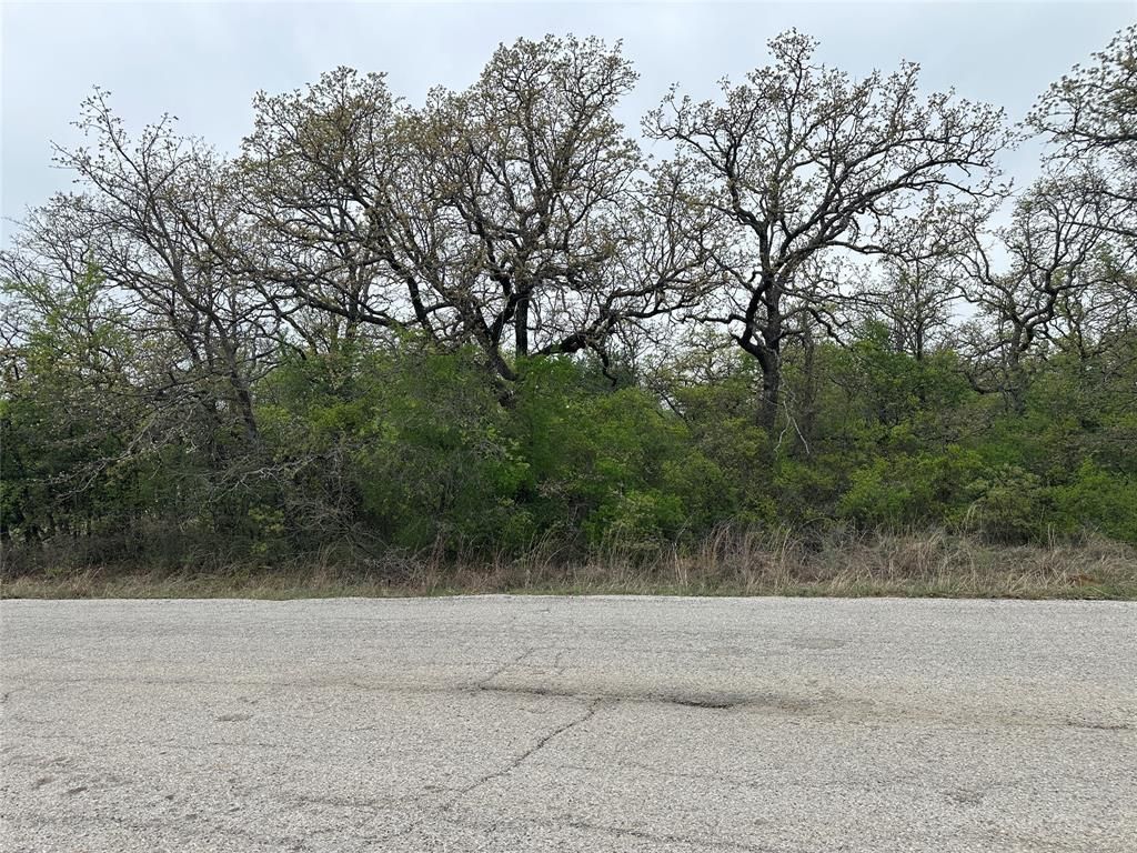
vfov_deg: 56.8
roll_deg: +1.8
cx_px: 568
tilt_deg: +2.9
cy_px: 426
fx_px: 788
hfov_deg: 71.6
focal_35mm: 24
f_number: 1.78
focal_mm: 6.86
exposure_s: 1/1144
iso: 80
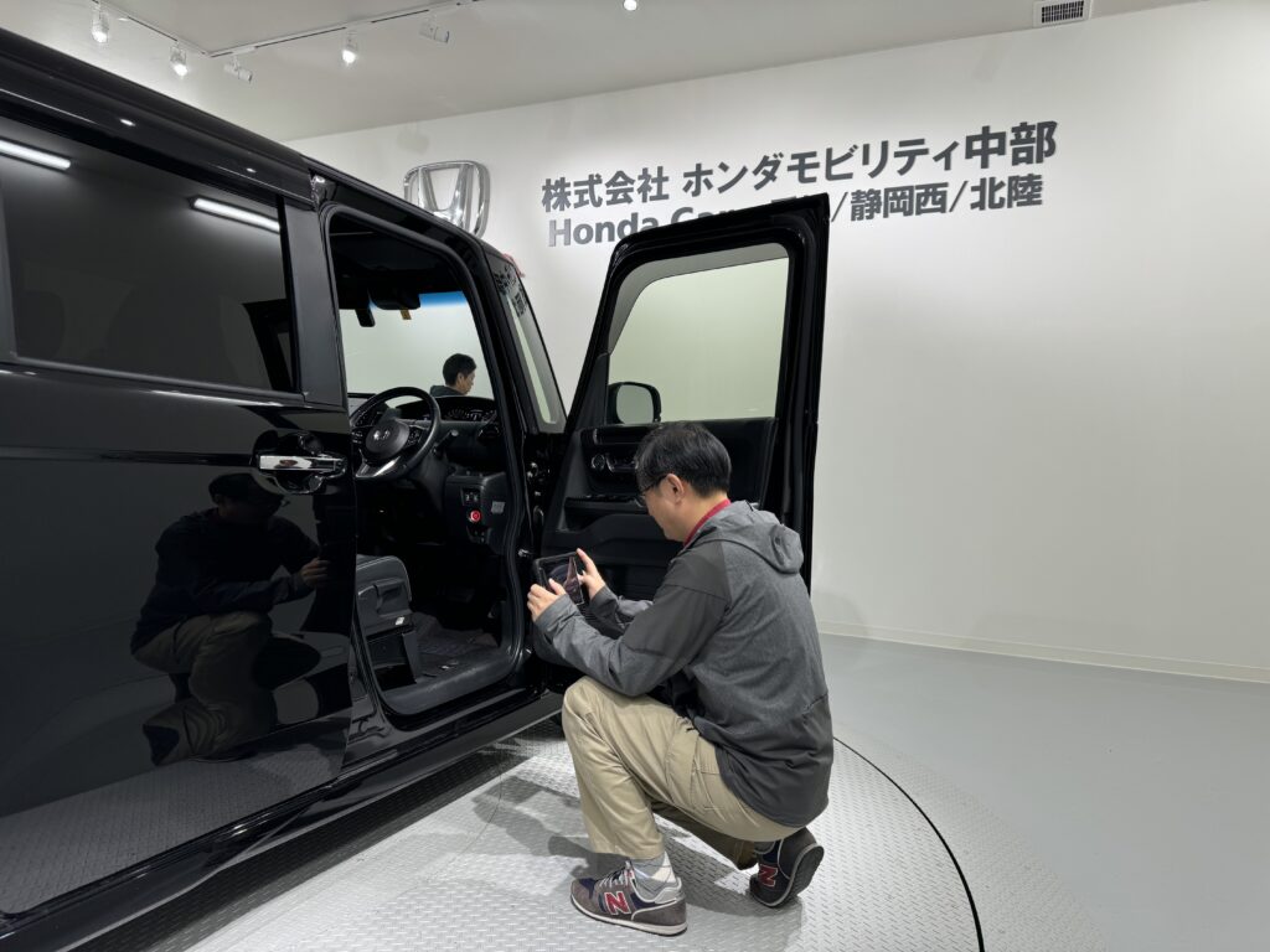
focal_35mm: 24
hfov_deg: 71.6
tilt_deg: -1.2
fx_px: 881
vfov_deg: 56.8
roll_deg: -1.1
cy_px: 476
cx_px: 635
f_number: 1.78
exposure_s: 1/121
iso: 80
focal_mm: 6.76
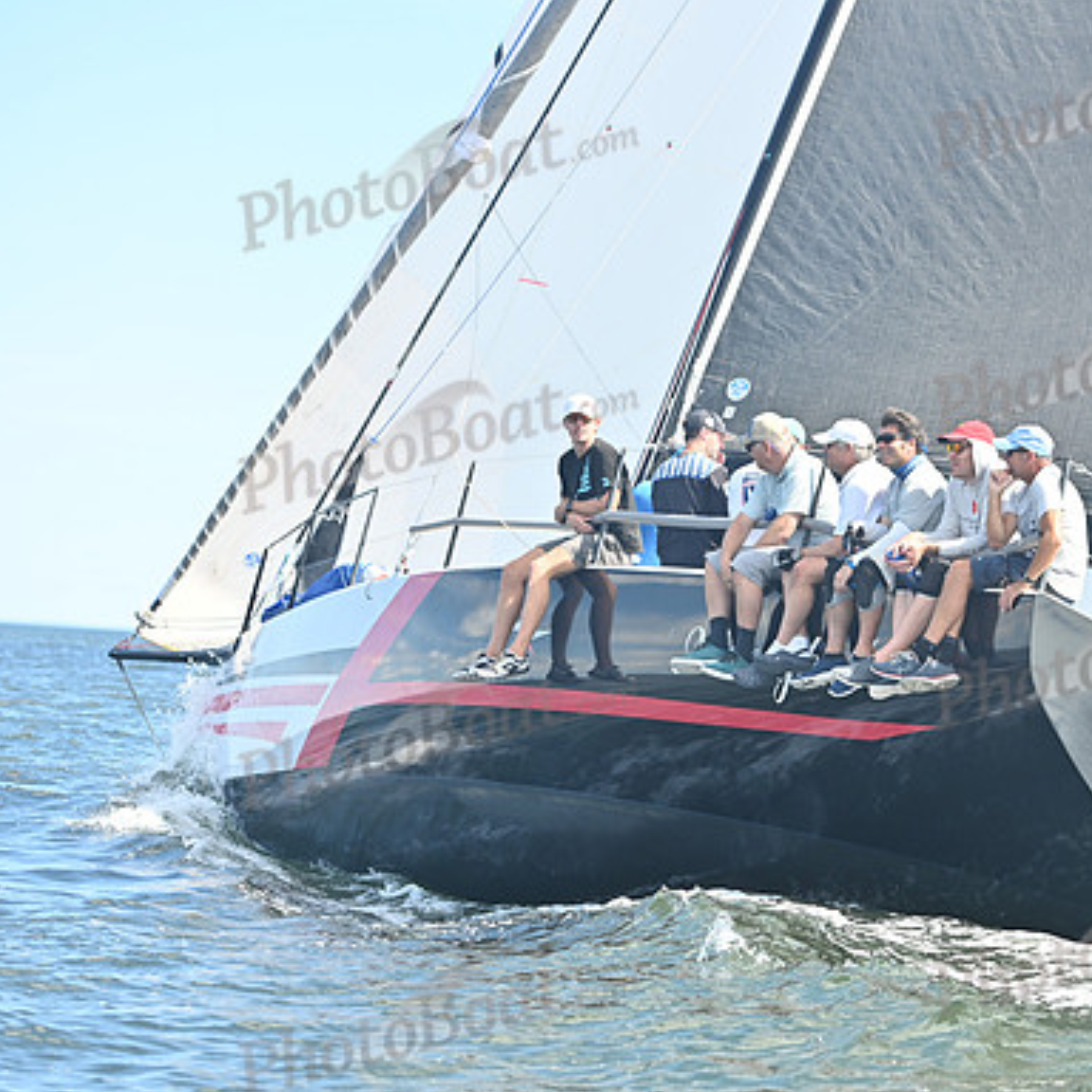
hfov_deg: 14.3
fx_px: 4354
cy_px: 547
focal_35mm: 122
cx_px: 788
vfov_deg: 14.3
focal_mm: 95
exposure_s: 1/1000
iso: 250
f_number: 4.5
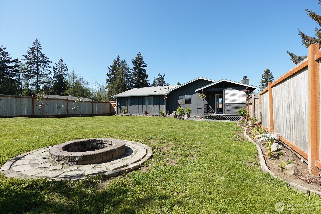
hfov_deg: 96.7
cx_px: 160
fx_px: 143
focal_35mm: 16
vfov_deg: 73.7
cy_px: 107
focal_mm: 11
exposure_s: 1/2000
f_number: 4.5
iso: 400
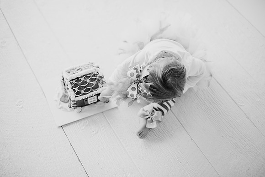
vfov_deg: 27.0
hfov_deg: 39.6
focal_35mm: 50
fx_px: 368
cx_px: 132
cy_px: 88
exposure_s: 1/640
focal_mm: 50
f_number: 1.8
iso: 640
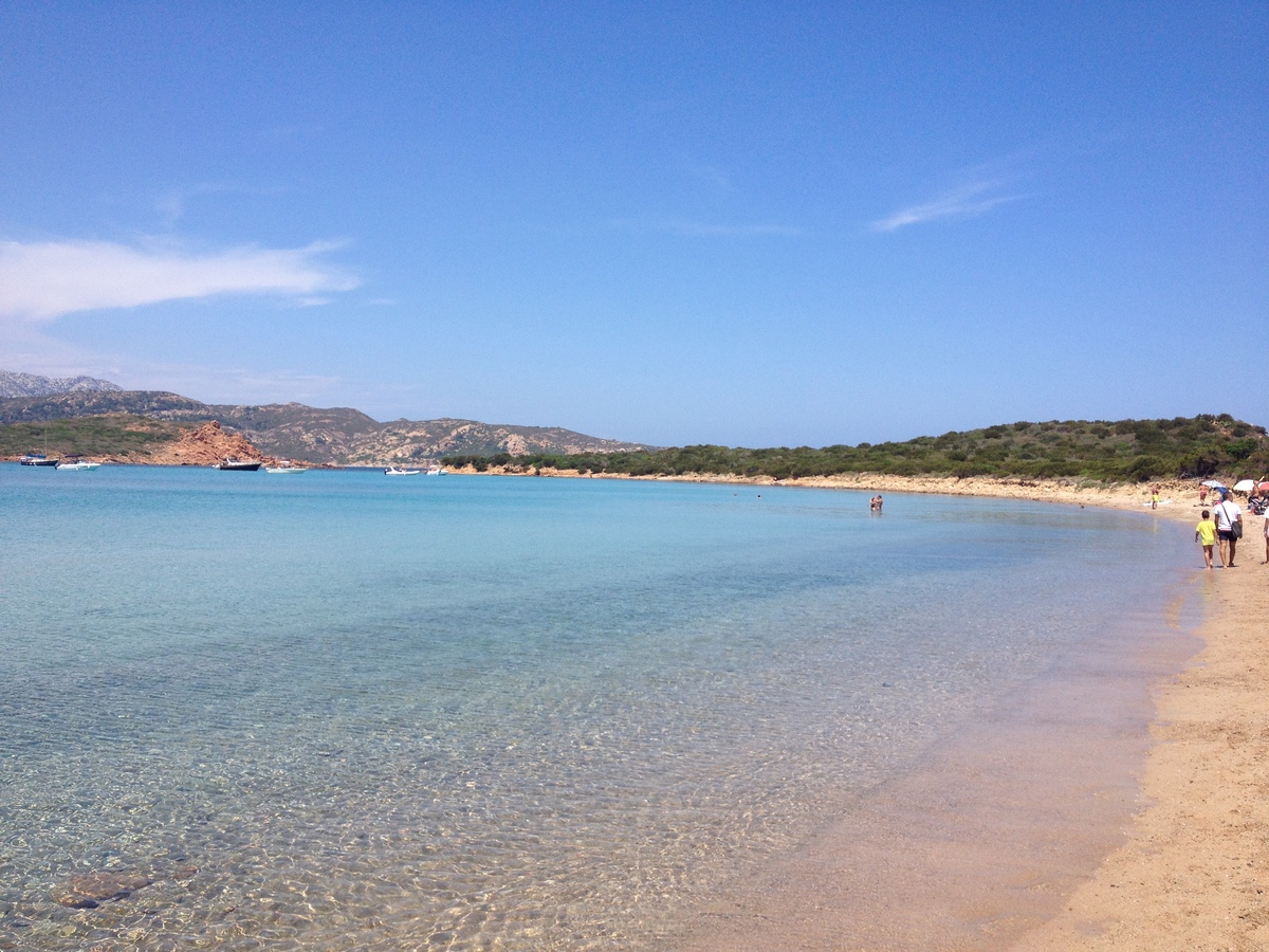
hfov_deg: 52.6
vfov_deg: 40.7
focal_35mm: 35
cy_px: 476
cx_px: 634
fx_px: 1283
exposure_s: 1/2045
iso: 50
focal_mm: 4.28
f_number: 2.4
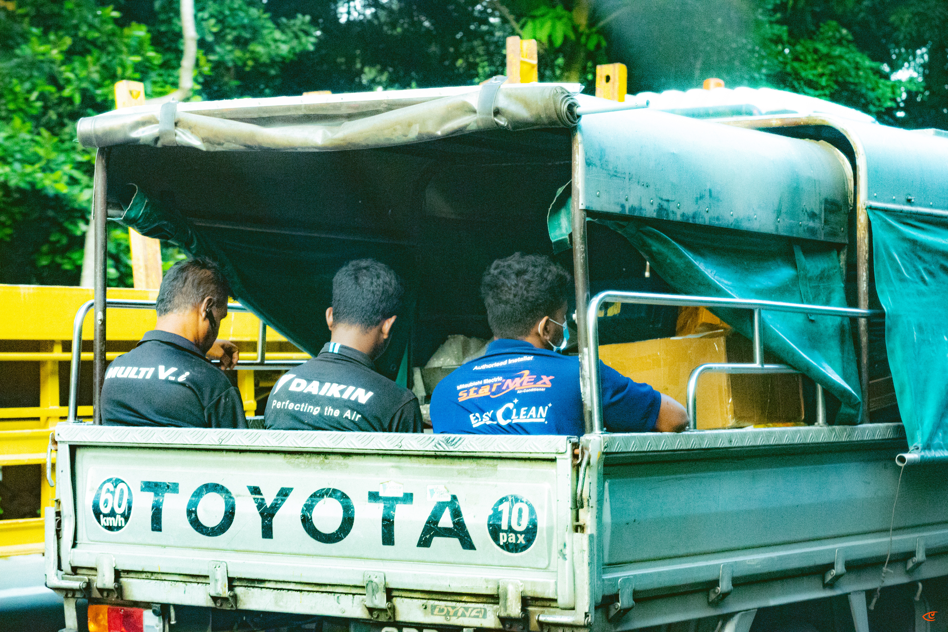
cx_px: 474
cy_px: 316
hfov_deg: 22.6
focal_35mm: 90
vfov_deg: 15.2
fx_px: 2370
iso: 12800
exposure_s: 1/250
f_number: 8
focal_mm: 90
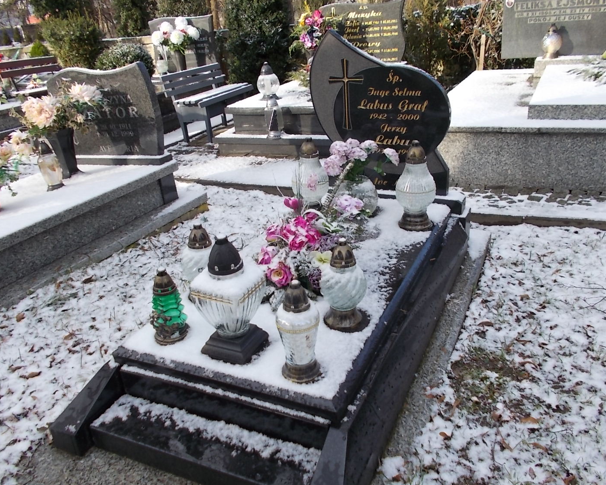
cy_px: 242
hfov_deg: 60.4
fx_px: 520
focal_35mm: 29
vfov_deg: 50.0
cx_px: 315
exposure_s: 1/250
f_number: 3.2
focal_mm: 4.6
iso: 80
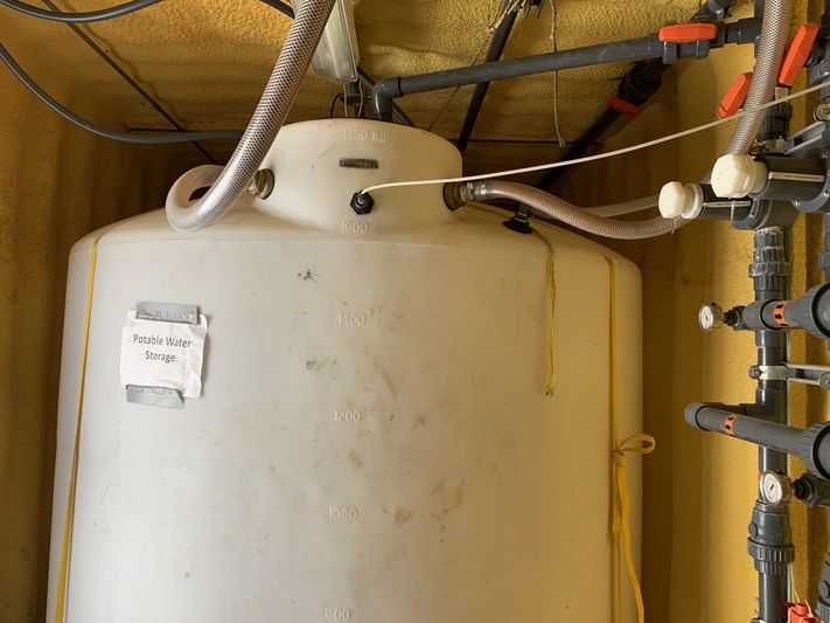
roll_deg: -2.0
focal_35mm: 26
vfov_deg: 53.0
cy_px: 312
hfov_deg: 67.3
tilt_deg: +4.1
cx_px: 415
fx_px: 623
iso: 40
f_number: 1.8
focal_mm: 4.25
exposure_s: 1/121
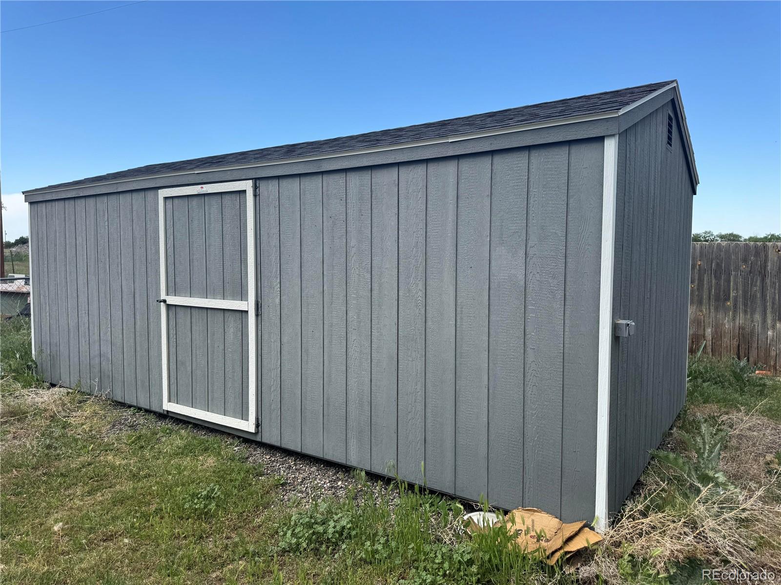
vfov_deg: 56.8
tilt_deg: -5.1
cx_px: 390
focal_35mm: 24
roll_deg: +0.1
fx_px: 541
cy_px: 292
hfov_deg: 71.6
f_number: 1.78
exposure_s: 1/1721
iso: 80
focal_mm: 6.76
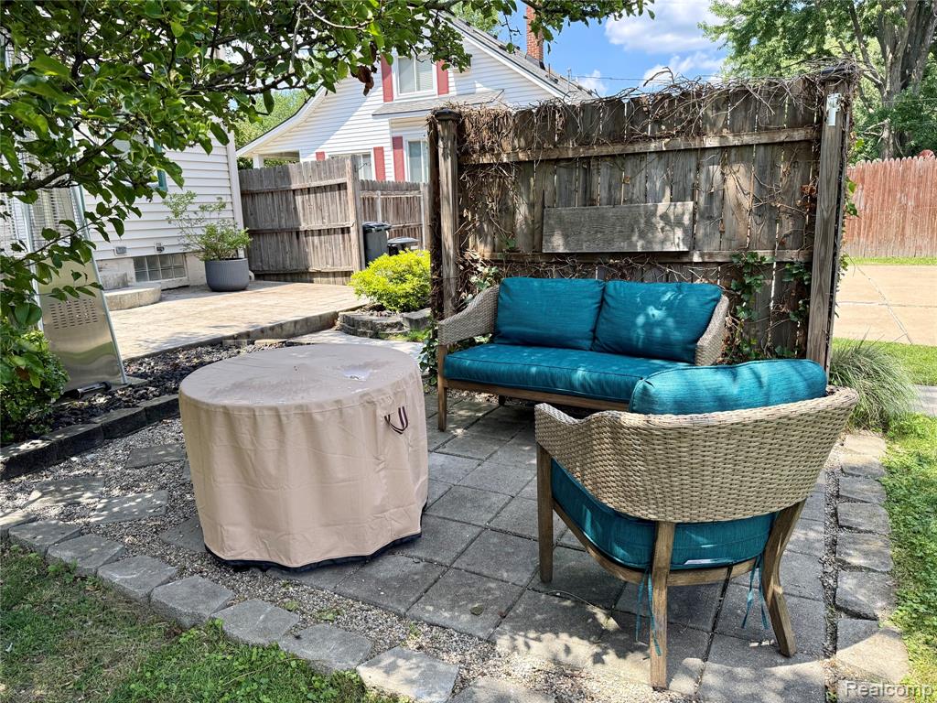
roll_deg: +2.0
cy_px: 352
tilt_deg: -12.0
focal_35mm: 24
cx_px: 468
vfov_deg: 56.8
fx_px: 650
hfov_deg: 71.6
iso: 100
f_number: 1.78
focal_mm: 6.76
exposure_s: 1/858
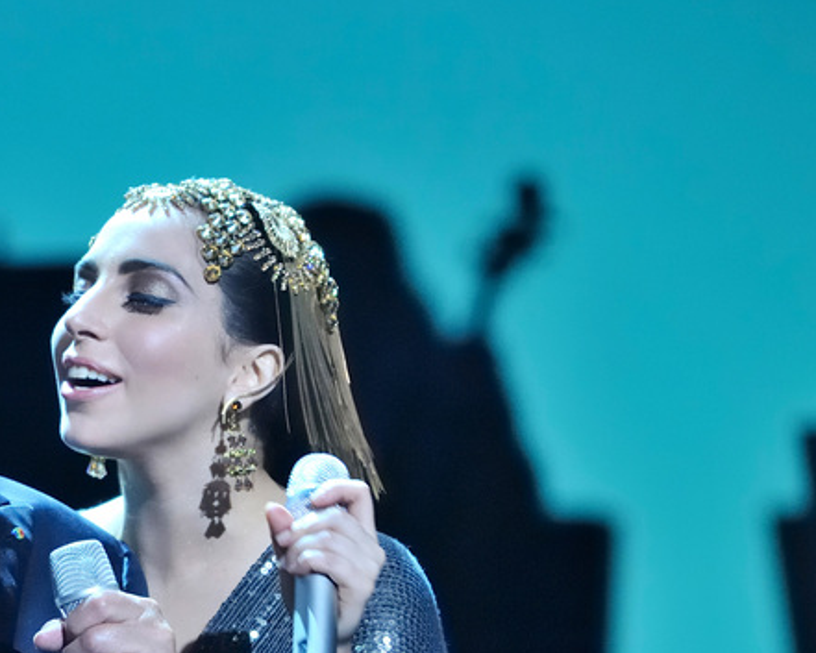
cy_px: 523
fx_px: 21571
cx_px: 74
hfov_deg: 2.2
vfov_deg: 1.7
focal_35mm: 893
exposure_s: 1/320
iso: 1600
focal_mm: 420
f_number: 4
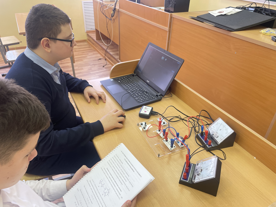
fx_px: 207
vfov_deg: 53.1
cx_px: 138
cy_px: 104
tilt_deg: -32.6
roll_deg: -2.3
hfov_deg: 67.3
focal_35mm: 26
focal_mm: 4.2
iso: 80
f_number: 1.6
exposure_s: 1/100
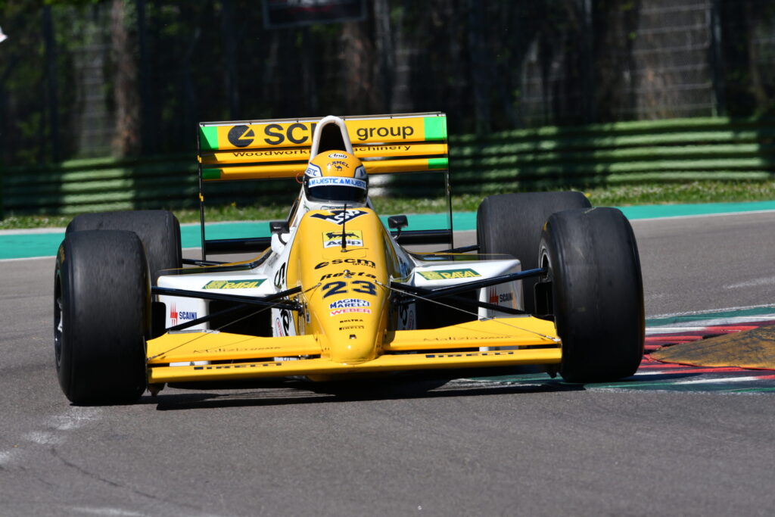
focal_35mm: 450
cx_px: 388
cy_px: 258
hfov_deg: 4.6
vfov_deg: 3.1
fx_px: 9688
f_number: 8
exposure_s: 1/1250
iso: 250
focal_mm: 300
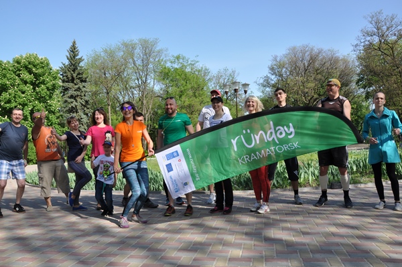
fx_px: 301
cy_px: 134
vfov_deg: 47.9
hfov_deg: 67.4
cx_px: 201
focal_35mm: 27
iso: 200
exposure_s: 1/125
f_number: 11
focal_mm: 18
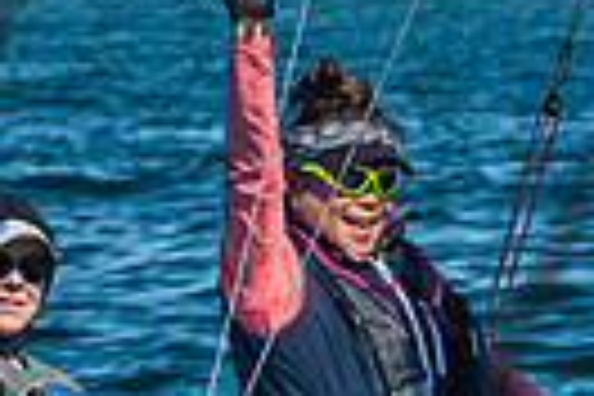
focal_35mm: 1263
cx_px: 725
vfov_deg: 1.1
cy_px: 156
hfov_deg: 1.6
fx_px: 20838
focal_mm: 150
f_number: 10
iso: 400
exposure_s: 1/320
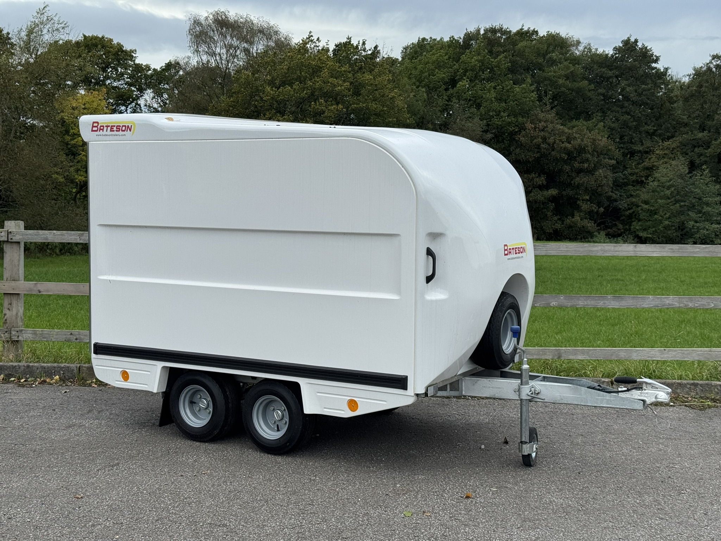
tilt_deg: -4.7
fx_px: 1000
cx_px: 360
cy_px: 270
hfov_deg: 39.7
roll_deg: +1.6
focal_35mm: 48
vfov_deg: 30.3
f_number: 1.78
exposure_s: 1/1366
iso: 64
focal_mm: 6.76
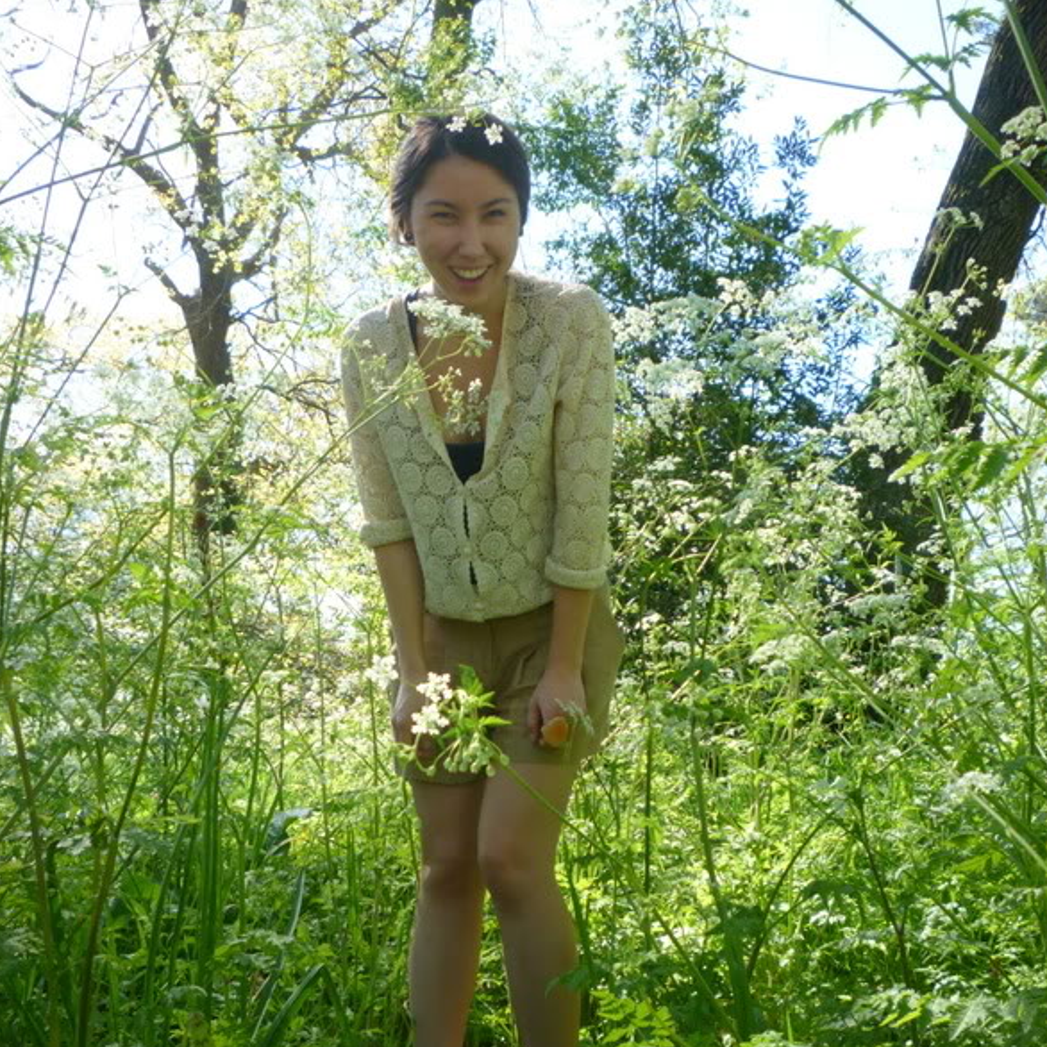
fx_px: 1198
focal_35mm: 35
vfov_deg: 46.7
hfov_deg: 47.2
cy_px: 670
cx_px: 524
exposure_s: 1/125
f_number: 3.3
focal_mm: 5.2
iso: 80
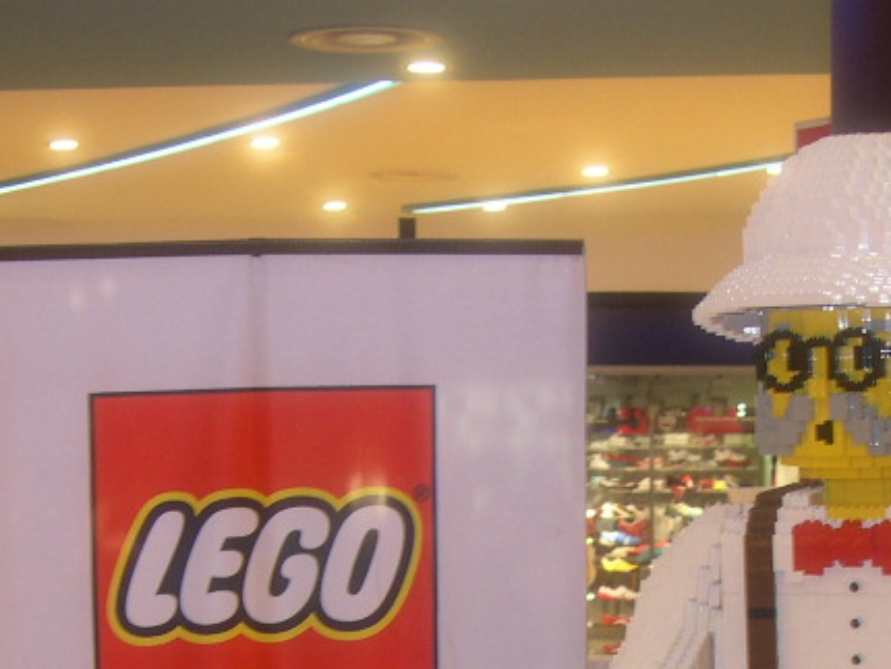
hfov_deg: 19.6
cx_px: 470
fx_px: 2575
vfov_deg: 14.5
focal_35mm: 100
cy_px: 702
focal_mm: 9
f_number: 2.9
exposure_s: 1/30
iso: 100
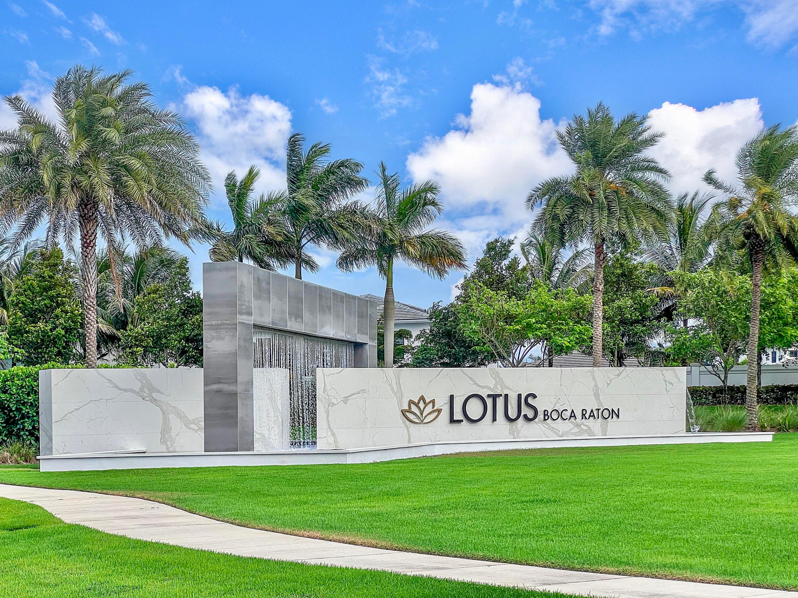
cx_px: 399
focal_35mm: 77
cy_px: 299
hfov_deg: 25.3
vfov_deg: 19.1
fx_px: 1775
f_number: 2.8
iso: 32
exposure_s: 1/272
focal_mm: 9
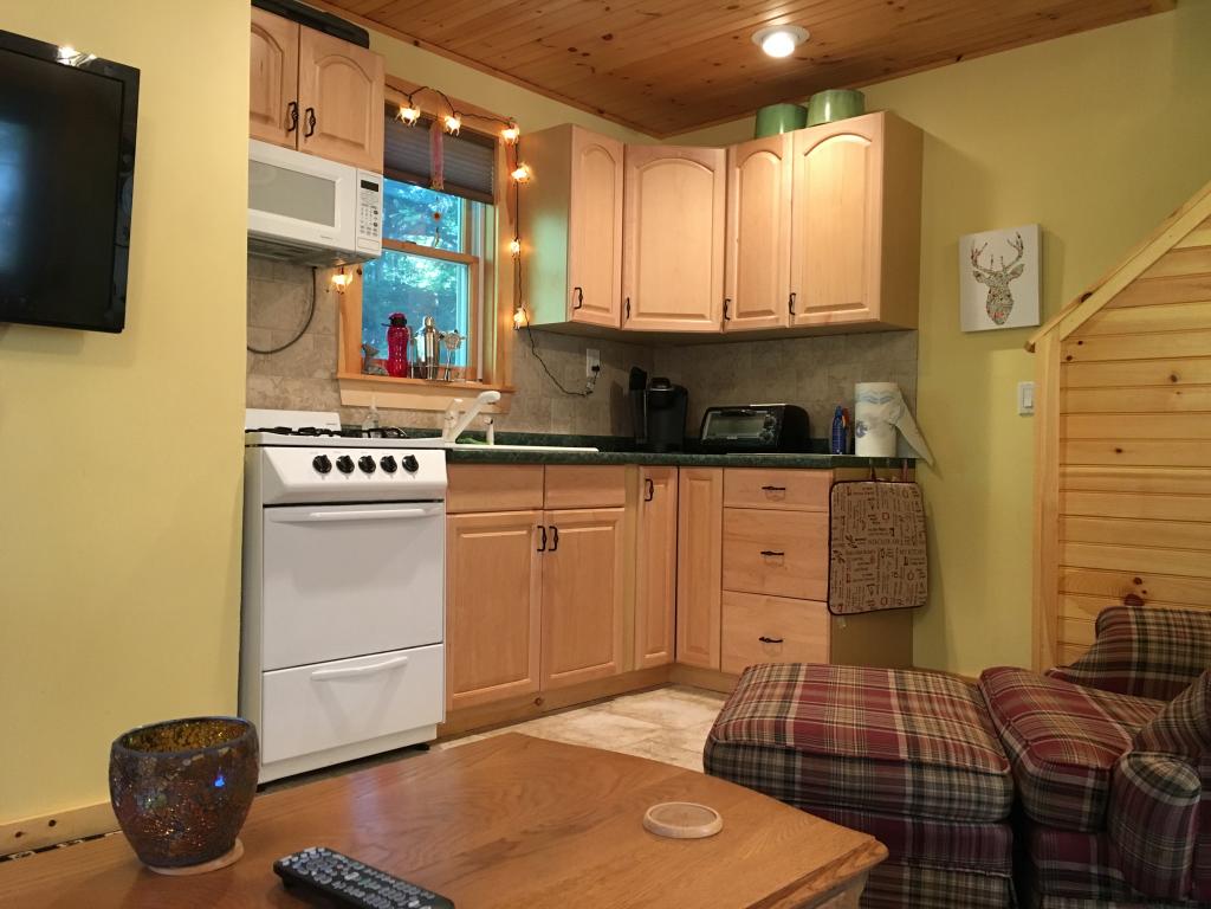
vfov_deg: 48.2
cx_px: 606
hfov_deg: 61.7
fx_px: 1015
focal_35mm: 29
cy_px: 454
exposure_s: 1/30
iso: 160
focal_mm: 4.15
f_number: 2.2
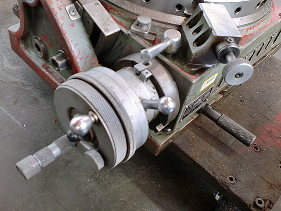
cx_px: 140
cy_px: 106
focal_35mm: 35
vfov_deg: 40.7
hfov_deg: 52.6
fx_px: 284
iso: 160
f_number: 3.1
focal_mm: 6.3
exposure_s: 1/60
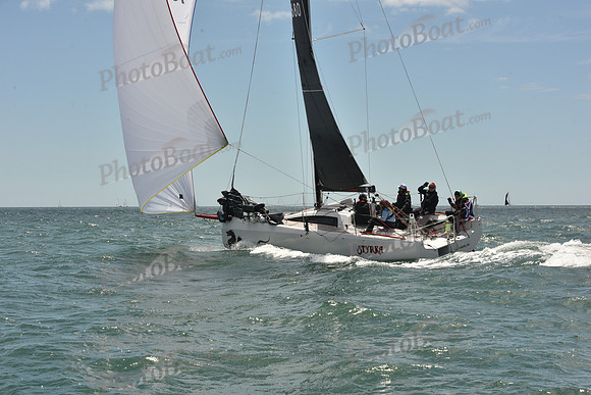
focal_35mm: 70
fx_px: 1149
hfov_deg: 28.8
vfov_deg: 19.5
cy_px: 198
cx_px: 296
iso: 320
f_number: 13
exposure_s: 1/800
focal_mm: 70
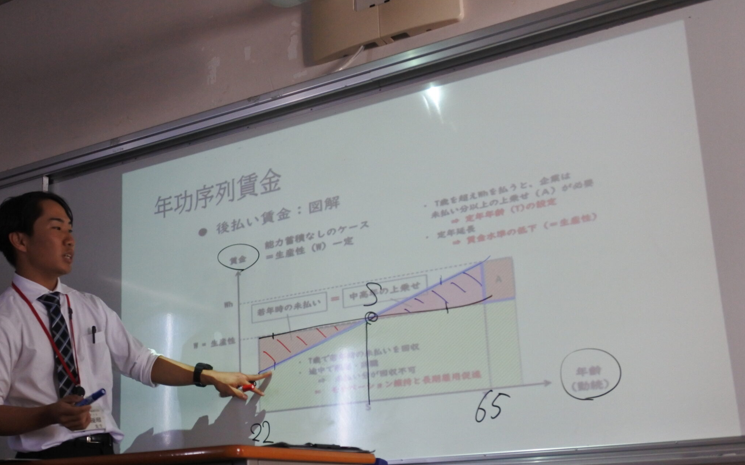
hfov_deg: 43.2
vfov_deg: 27.8
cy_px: 303
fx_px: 934
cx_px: 289
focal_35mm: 46
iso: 1000
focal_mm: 13.4
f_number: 4
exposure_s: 1/60
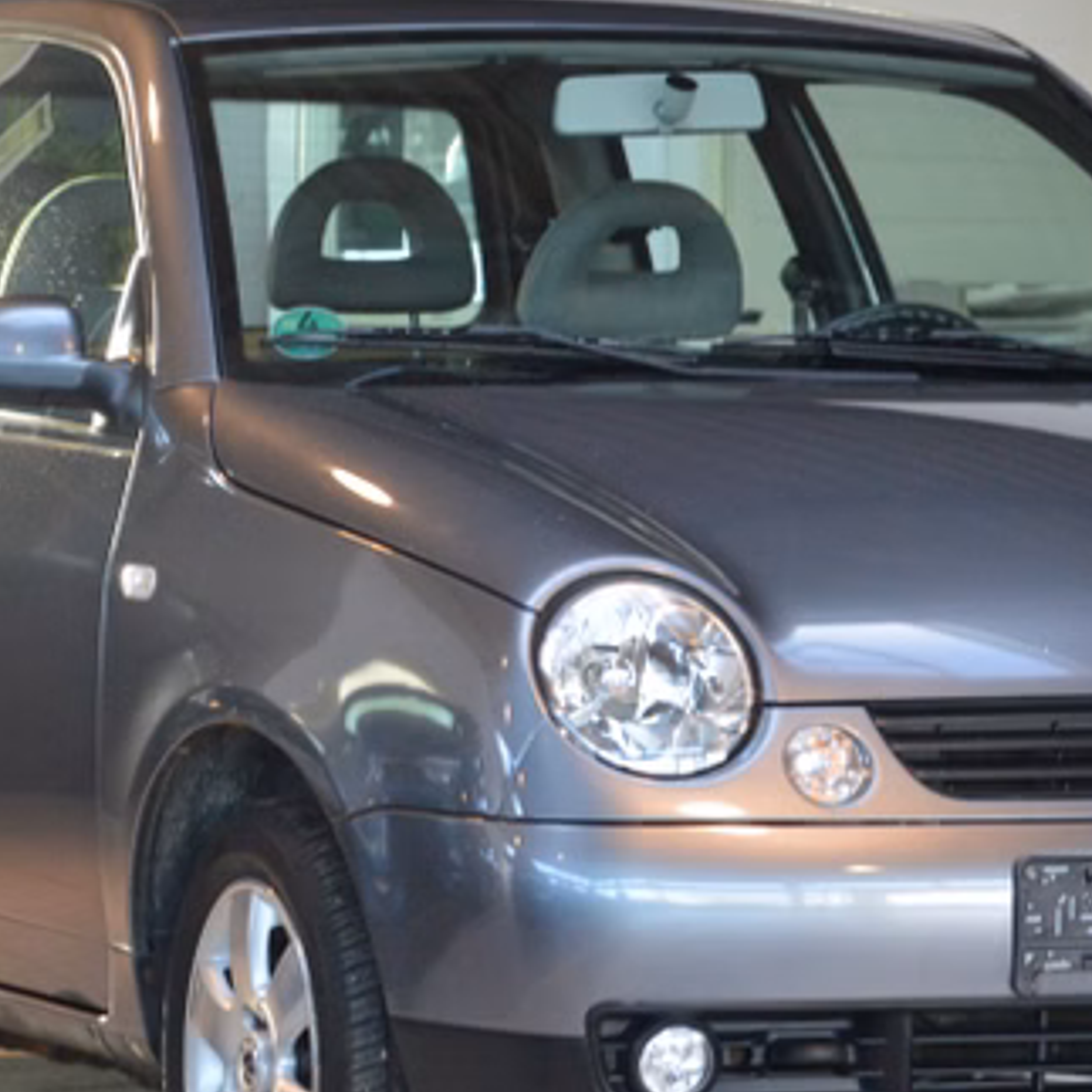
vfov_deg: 8.4
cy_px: 693
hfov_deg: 8.4
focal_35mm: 208
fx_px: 7424
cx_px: 642
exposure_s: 1/60
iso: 1100
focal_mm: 66
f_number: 5.3
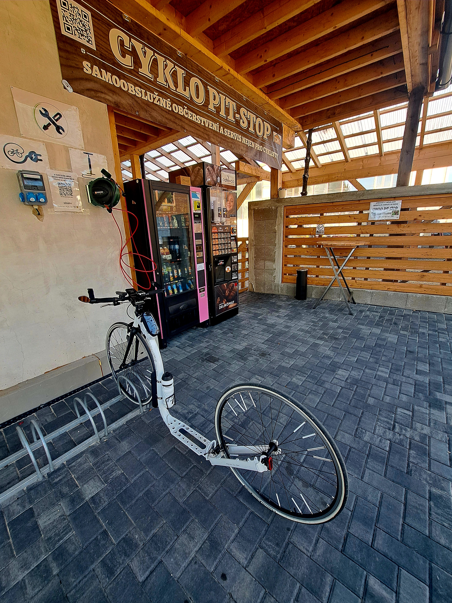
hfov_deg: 89.9
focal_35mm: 13
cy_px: 302
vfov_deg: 106.2
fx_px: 226
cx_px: 226
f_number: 2.2
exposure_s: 1/100
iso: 50
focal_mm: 1.74
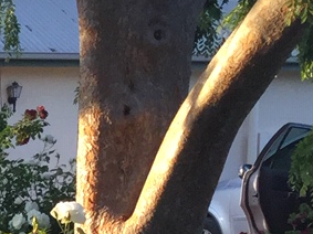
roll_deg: +0.0
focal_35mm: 179
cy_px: 390
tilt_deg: -7.7
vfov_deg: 8.1
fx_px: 1618
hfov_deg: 9.6
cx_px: -479
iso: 40
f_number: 2.4
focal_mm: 3.3
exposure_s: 1/100
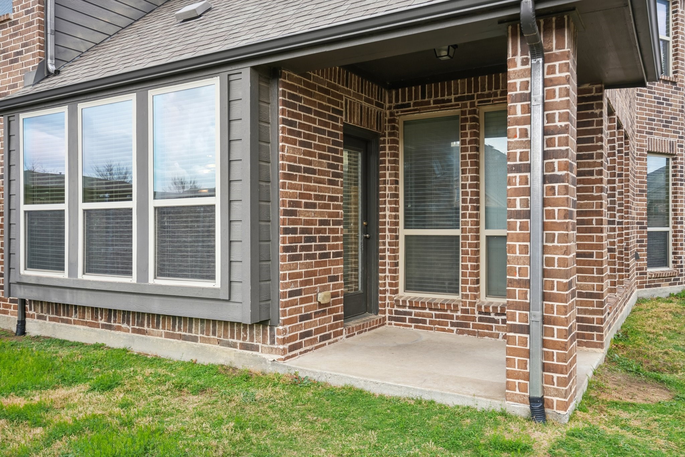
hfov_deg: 63.7
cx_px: 342
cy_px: 228
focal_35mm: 29
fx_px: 552
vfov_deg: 45.0
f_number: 8
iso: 100
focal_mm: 29
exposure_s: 1/40
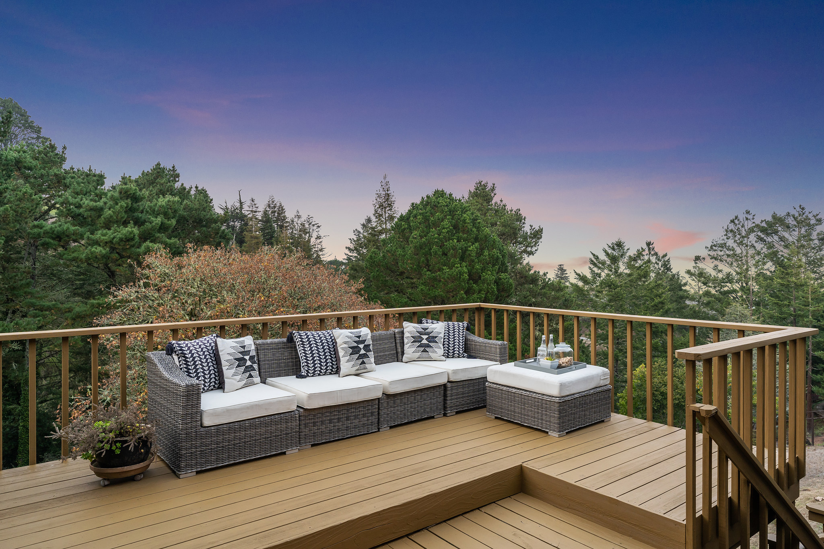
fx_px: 549
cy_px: 274
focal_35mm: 24
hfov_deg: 73.7
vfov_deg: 53.1
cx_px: 412
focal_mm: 24
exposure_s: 1/5
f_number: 8
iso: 200
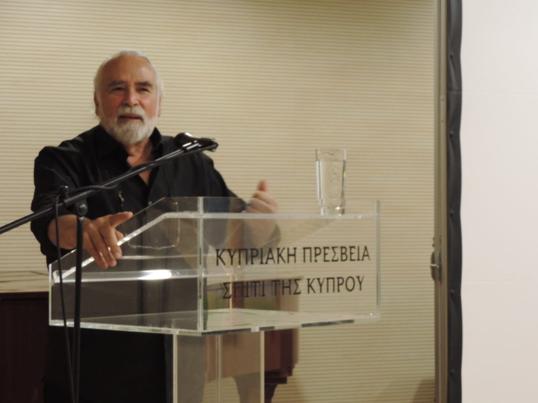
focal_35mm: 90
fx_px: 1399
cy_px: 202
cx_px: 269
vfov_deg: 16.4
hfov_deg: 21.8
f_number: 4.1
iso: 640
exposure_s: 1/25
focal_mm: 16
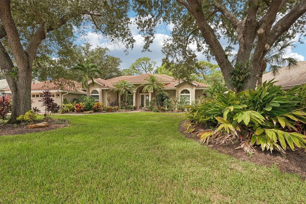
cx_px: 153
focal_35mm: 16
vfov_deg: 73.7
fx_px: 136
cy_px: 102
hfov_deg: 96.7
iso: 400
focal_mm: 16
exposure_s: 1/320
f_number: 8
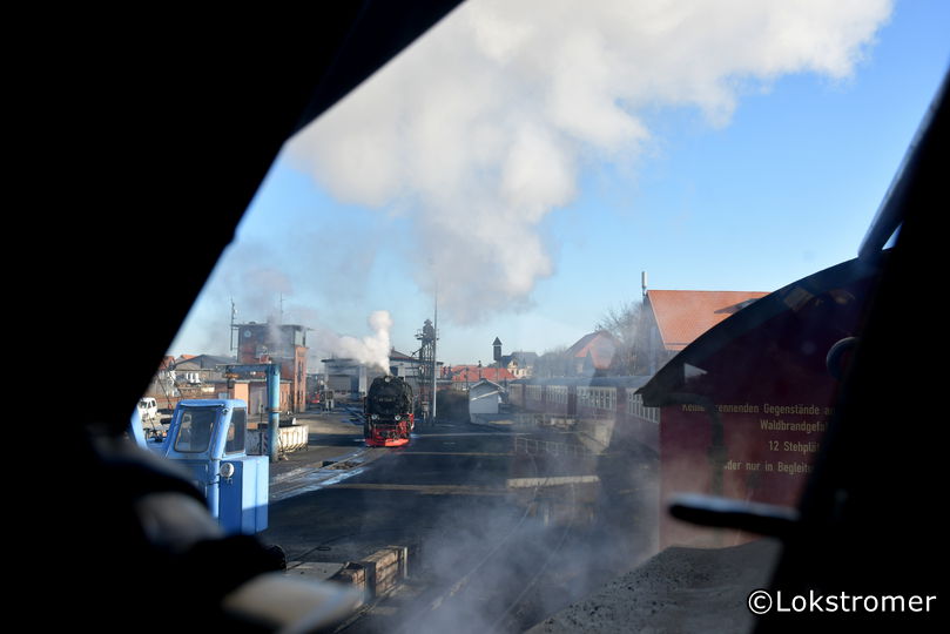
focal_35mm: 36
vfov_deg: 36.9
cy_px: 317
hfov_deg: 53.1
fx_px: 950
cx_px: 475
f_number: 7.1
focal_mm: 24
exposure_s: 1/400
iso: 200
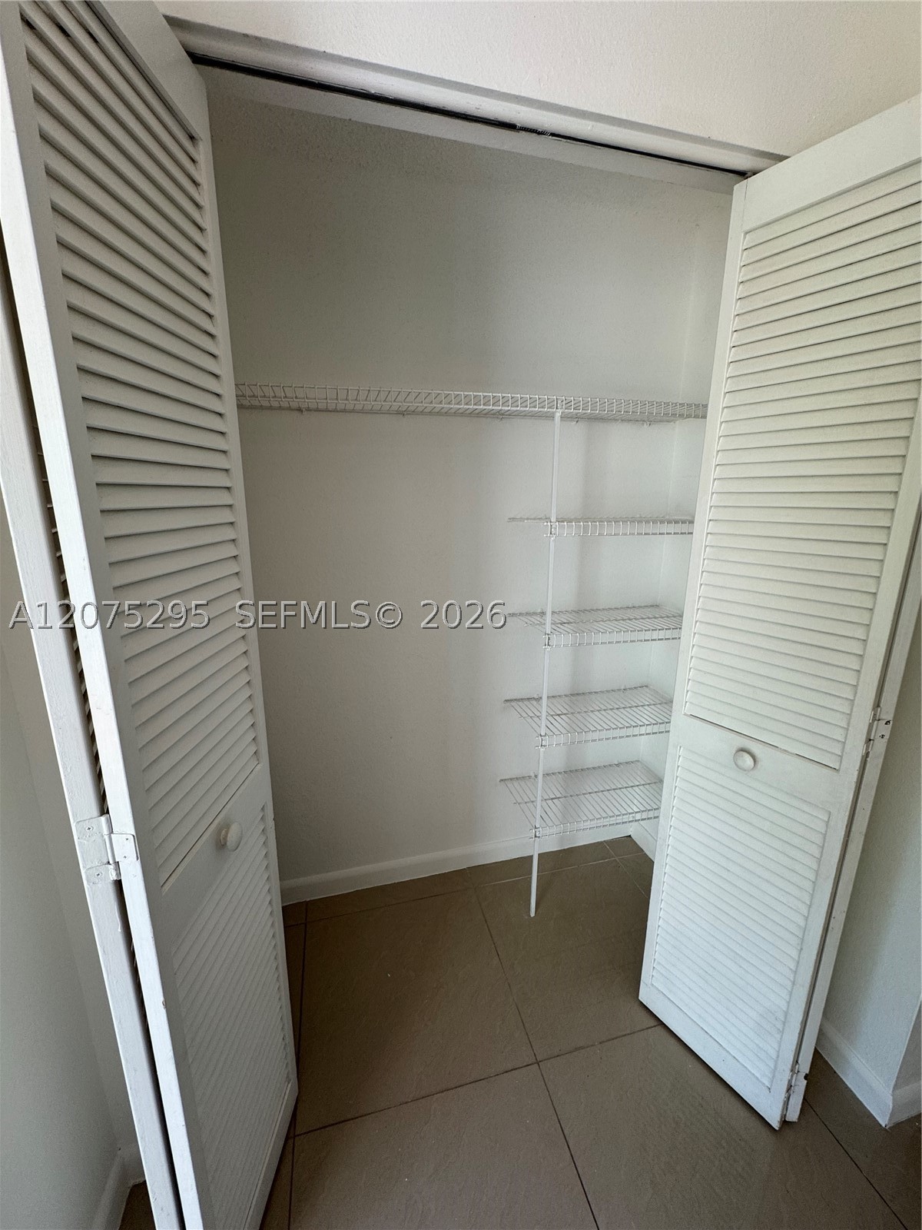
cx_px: 461
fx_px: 497
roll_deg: +0.1
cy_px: 615
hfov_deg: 85.7
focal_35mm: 14
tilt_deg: -13.1
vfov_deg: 102.1
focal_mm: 2.22
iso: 100
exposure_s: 1/120
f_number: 2.2
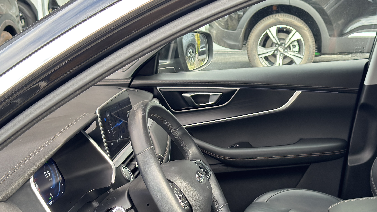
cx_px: 247
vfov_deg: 18.1
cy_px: 164
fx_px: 660
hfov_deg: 31.7
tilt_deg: -15.7
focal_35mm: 66
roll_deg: +0.1
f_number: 1.78
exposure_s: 1/72
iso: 125
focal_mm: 6.76
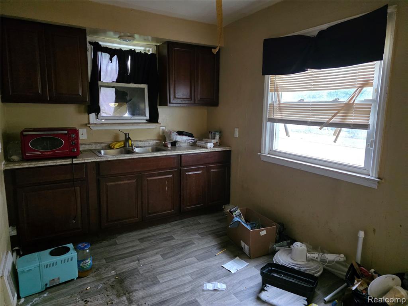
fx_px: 271
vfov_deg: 58.9
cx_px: 204
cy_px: 153
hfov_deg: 73.9
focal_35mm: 23
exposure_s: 1/120
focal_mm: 6.3
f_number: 1.7
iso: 2000
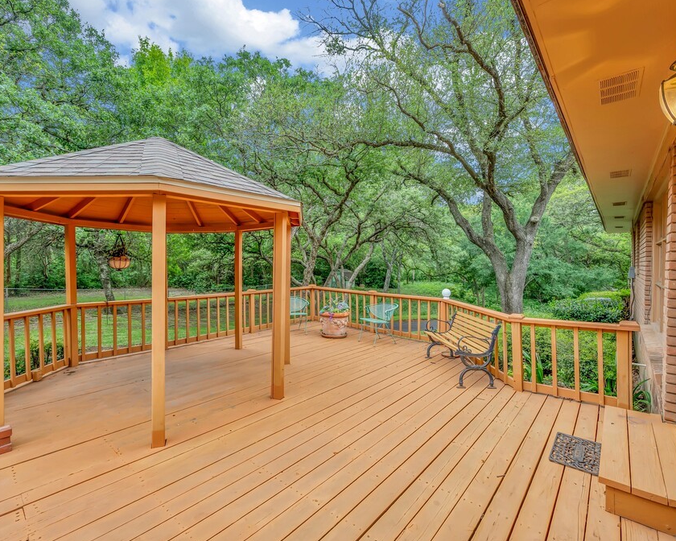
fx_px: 320
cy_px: 270
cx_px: 326
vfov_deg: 80.4
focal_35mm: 16
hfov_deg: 93.1
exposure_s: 1/50
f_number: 8
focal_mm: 14
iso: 200
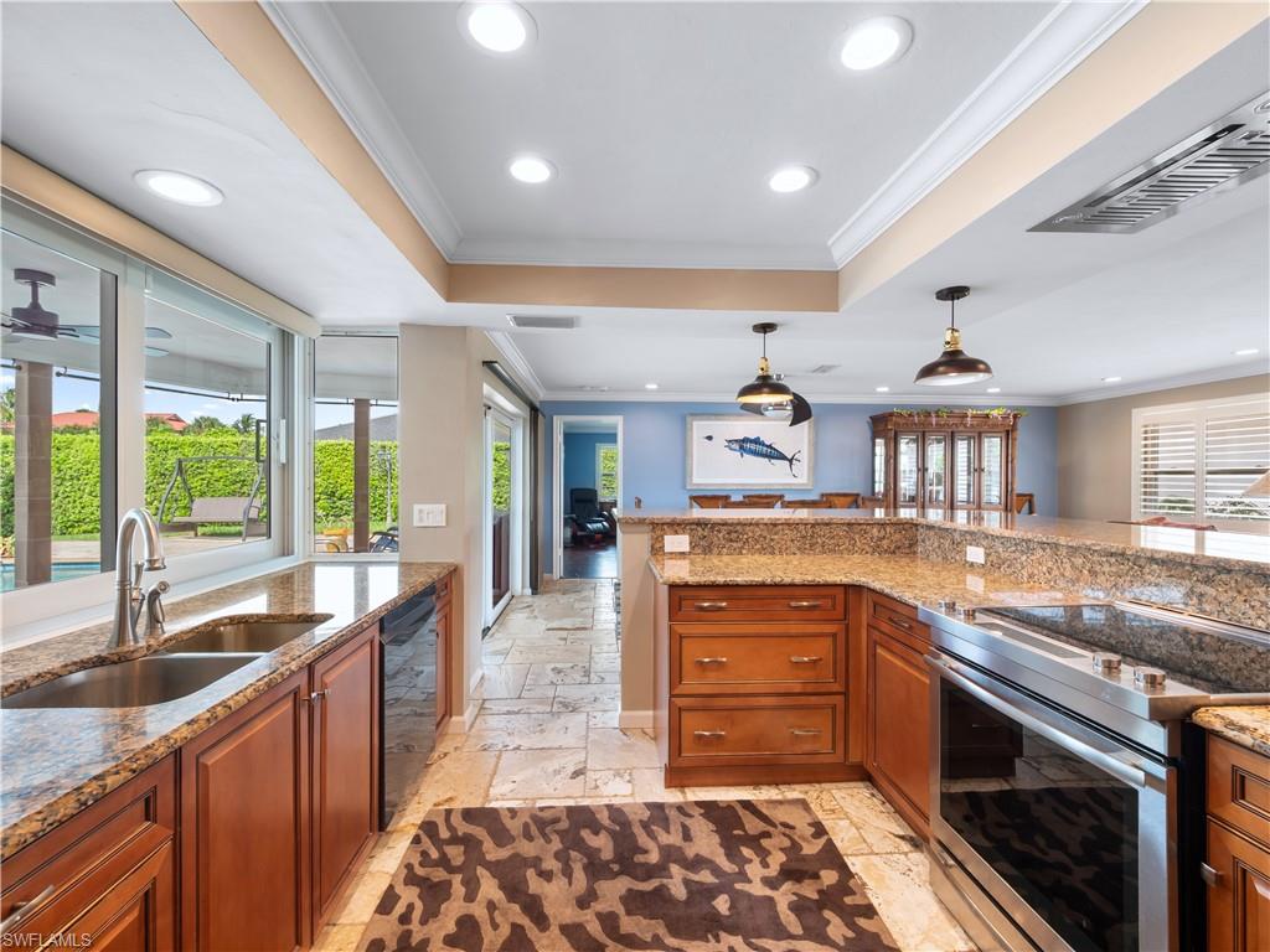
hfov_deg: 102.1
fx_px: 514
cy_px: 476
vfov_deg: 85.7
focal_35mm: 14
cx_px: 635
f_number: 7.1
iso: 200
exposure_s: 1/3
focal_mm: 7
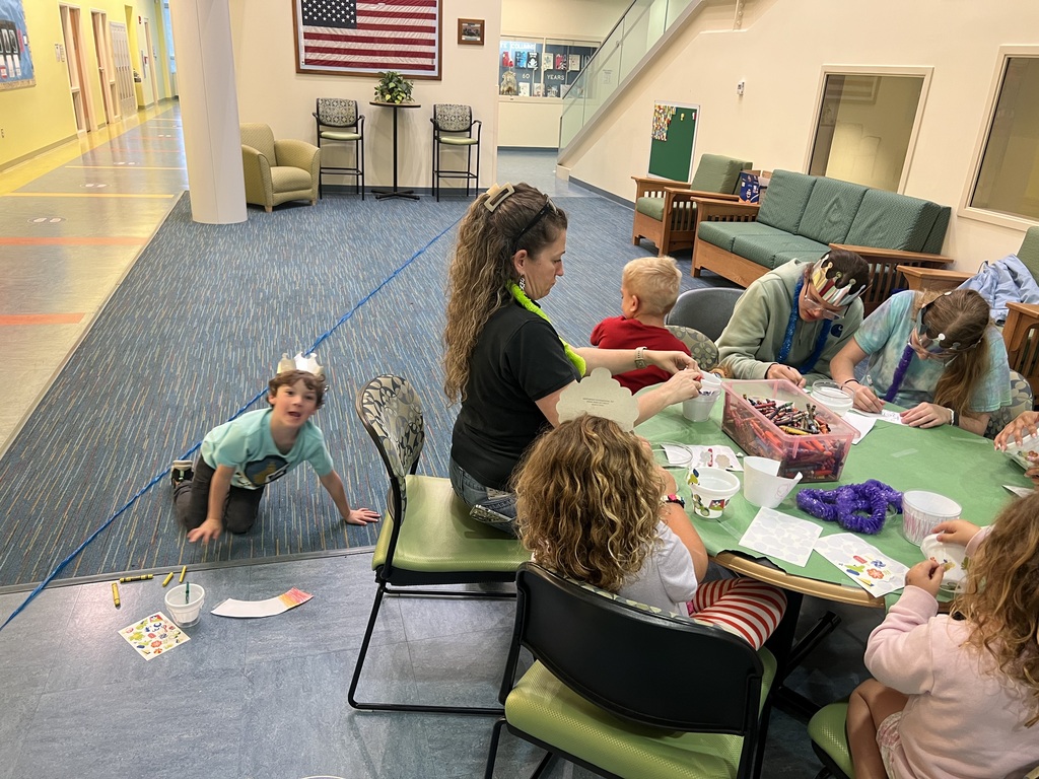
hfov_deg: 67.3
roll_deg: -2.8
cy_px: 390
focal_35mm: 26
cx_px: 520
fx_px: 780
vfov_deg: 53.1
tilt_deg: -23.4
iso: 160
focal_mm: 5.7
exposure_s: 1/60
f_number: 1.5
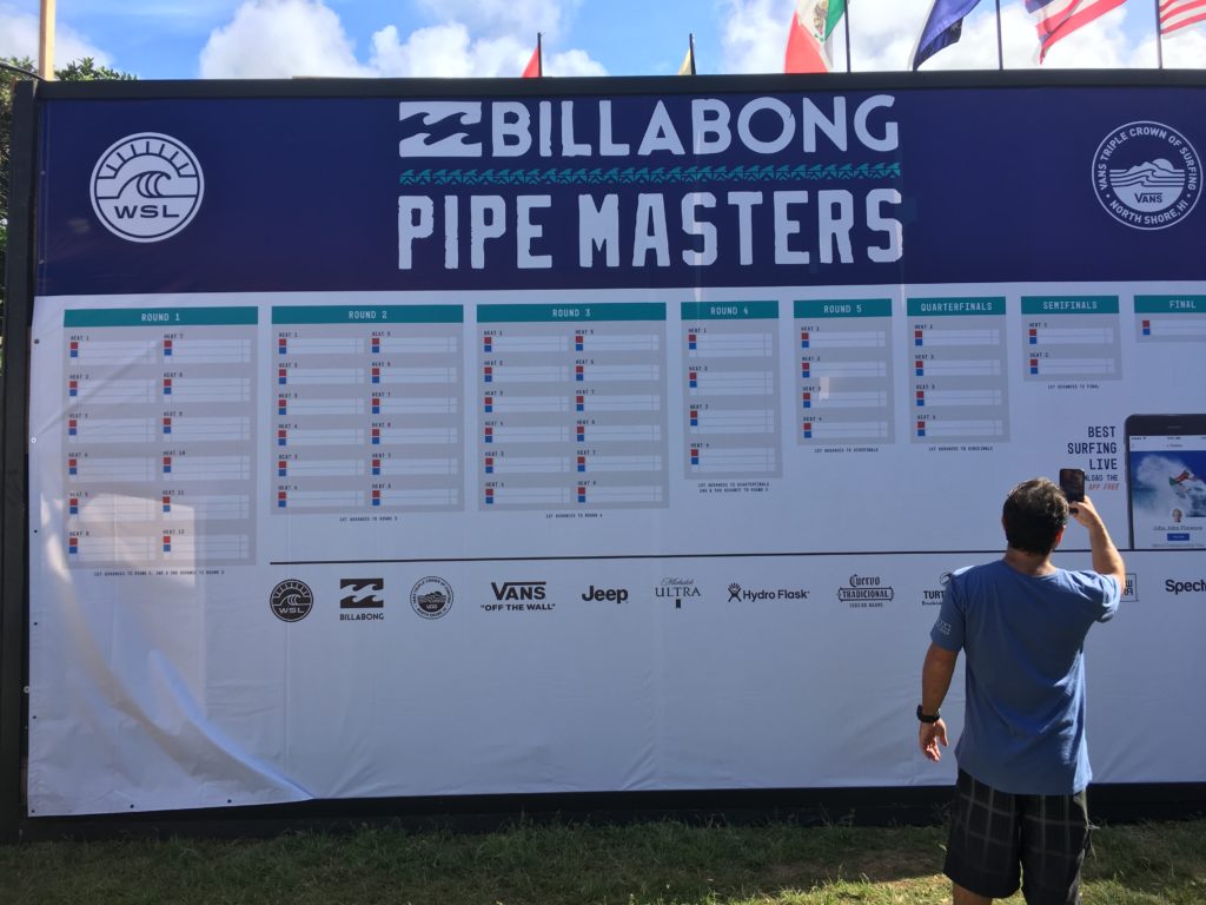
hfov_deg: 61.7
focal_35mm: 29
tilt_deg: +2.6
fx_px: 1010
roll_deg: +1.6
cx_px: 603
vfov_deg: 48.2
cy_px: 452
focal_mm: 4.15
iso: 25
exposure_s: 1/712
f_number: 2.2
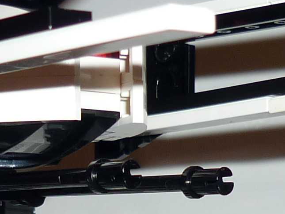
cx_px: 64
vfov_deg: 8.7
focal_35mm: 167
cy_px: 302
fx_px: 1375
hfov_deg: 11.8
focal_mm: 5.5
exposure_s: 1/30
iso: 100
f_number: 2.8
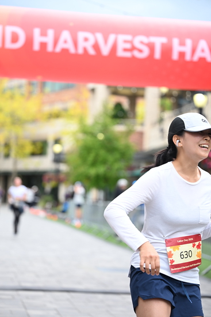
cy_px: 158
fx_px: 791
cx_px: 106
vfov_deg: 22.6
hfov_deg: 15.2
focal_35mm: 90
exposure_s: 1/1600
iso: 640
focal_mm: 90
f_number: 2.8
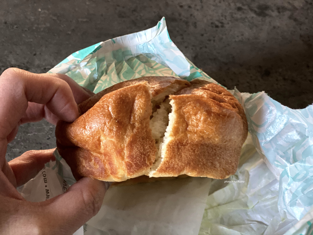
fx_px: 470
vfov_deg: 28.0
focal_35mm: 52
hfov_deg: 36.8
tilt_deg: -61.2
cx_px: 156
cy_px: 118
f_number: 2
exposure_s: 1/20
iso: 500
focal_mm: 6
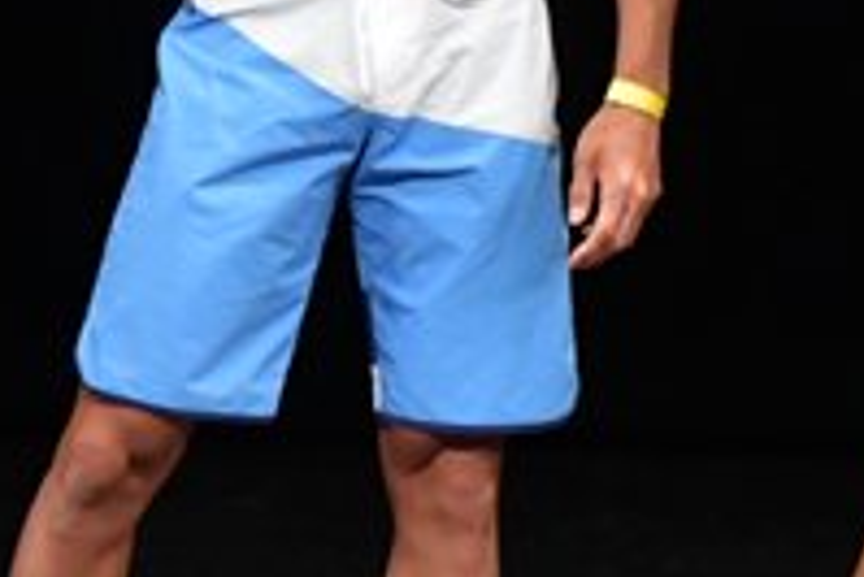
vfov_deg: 1.3
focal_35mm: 1049
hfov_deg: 2.0
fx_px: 25194
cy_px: 104
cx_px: 167
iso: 3200
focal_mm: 180
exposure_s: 1/400
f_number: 5.6
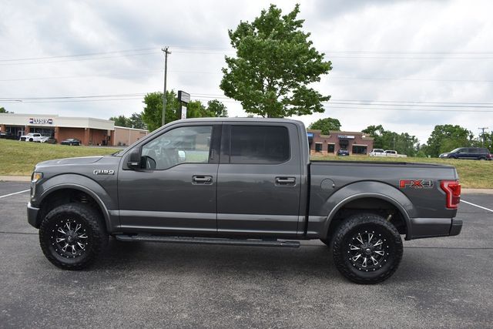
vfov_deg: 48.0
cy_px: 164
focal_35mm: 27
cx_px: 246
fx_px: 370
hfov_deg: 67.4
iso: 200
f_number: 6.3
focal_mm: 18
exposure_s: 1/250
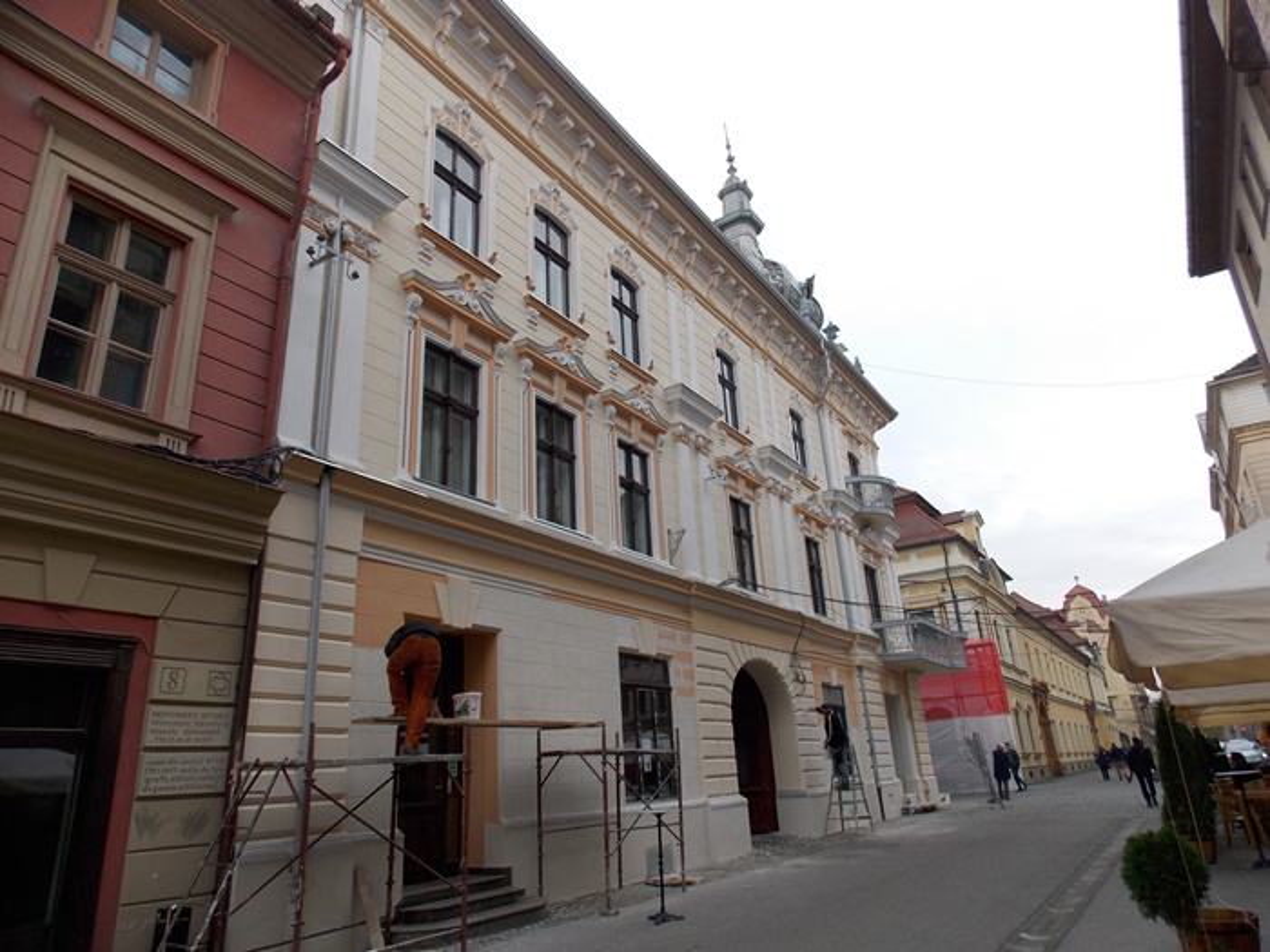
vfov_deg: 58.9
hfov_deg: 73.9
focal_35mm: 23
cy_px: 476
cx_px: 635
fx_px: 844
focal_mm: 4
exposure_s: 1/250
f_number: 3.1
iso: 80
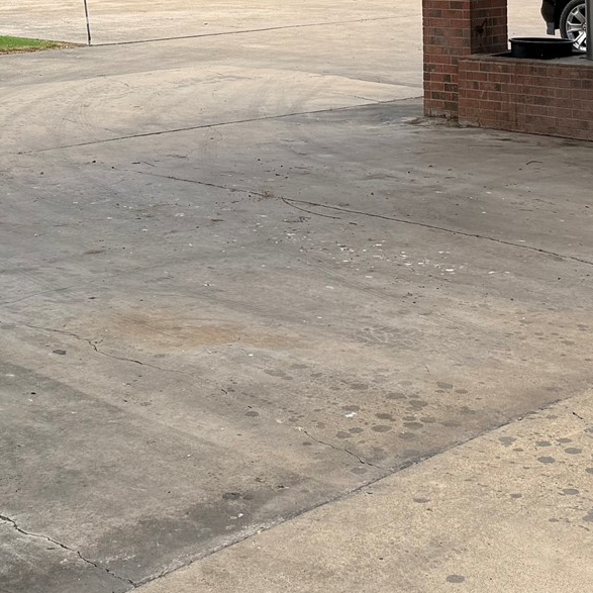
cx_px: 325
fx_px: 1434
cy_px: -48
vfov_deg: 22.2
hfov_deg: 23.4
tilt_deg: -1.1
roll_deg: +1.3
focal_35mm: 74
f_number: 1.78
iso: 100
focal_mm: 6.76
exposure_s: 1/1812
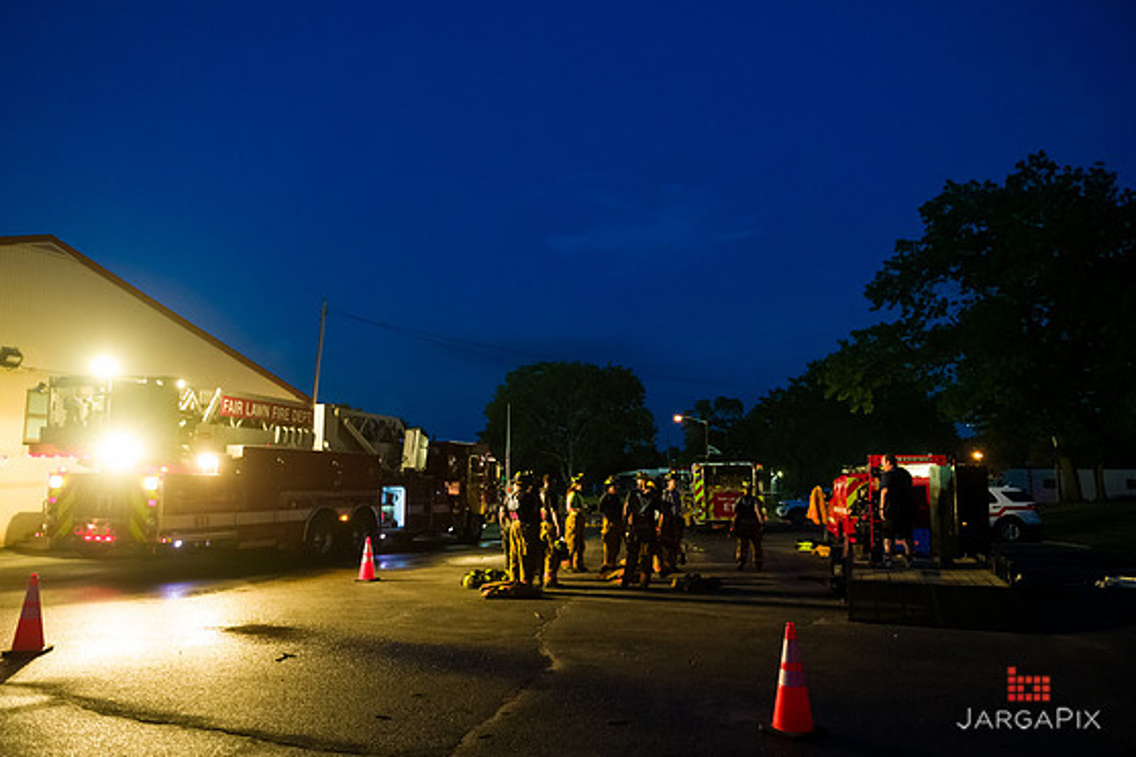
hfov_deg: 71.5
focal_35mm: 25
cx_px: 561
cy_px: 378
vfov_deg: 51.3
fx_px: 789
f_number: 3.2
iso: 6400
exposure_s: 1/125
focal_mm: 24
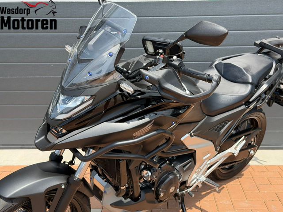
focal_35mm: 48
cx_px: 142
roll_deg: -0.5
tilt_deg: -12.7
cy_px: 106
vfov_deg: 30.3
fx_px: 392
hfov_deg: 39.7
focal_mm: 6.76
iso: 100
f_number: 1.78
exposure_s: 1/1980
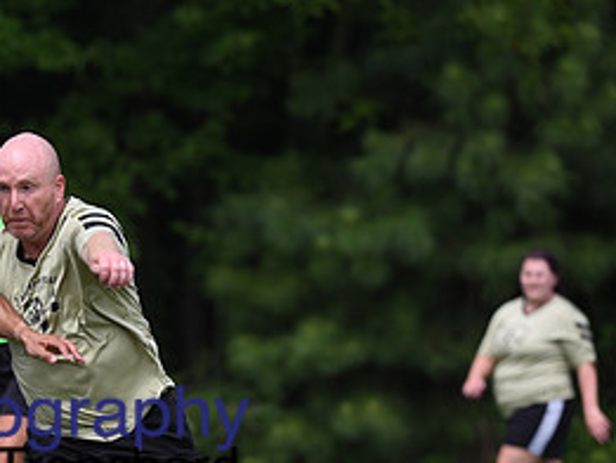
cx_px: -24
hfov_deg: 3.3
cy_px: 410
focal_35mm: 598
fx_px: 10646
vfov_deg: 2.5
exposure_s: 1/1000
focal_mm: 280
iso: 250
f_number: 5.6
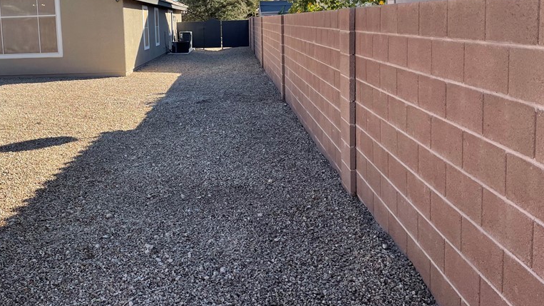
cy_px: 83
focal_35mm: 38
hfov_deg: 52.1
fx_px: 548
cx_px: 195
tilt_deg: -5.8
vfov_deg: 30.7
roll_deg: +2.5
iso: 32
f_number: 1.6
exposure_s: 1/1949
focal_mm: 4.2
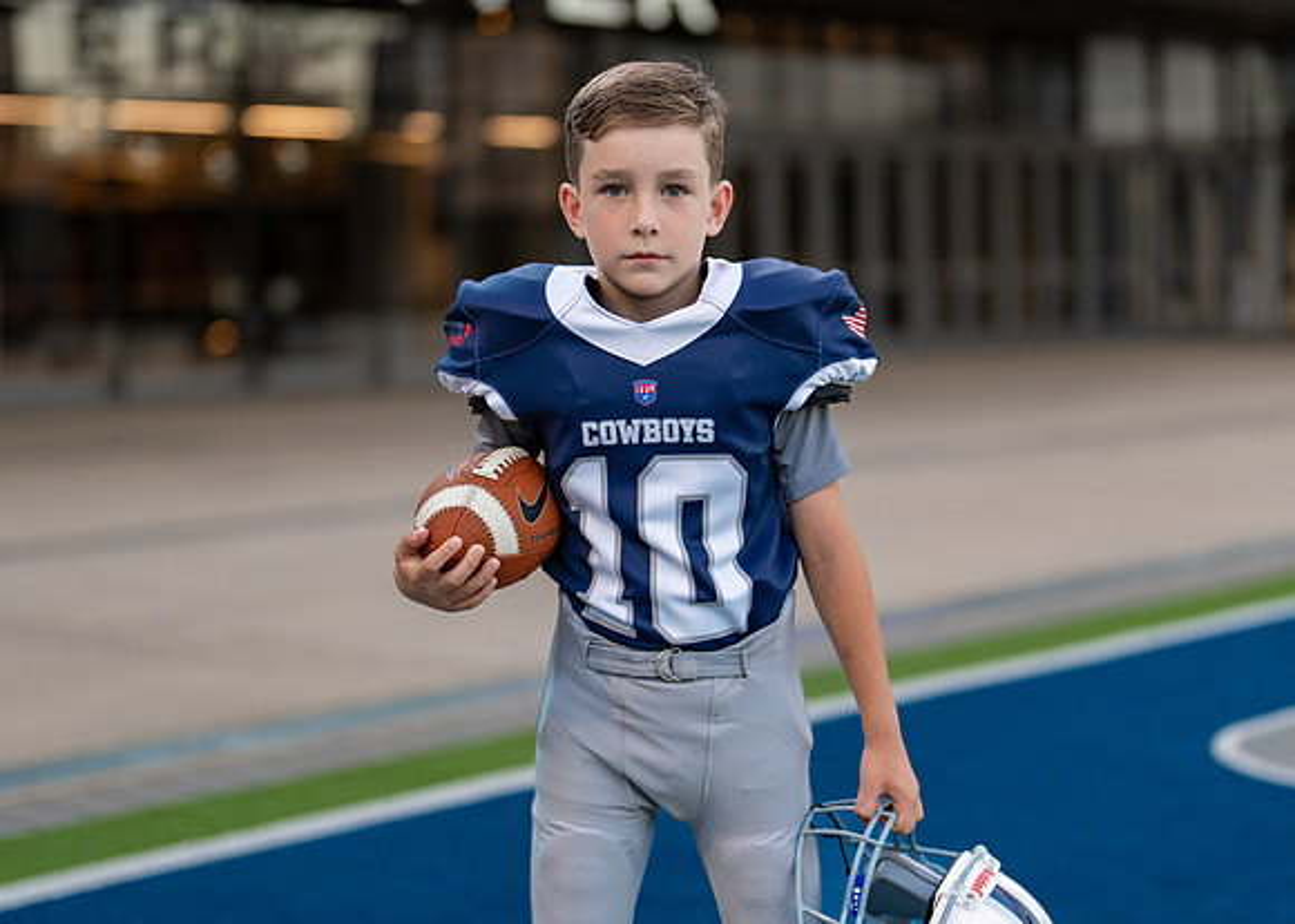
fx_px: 2572
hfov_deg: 28.3
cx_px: 637
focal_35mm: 70
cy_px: 463
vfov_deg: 20.4
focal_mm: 50
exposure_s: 1/400
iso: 160
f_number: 1.2
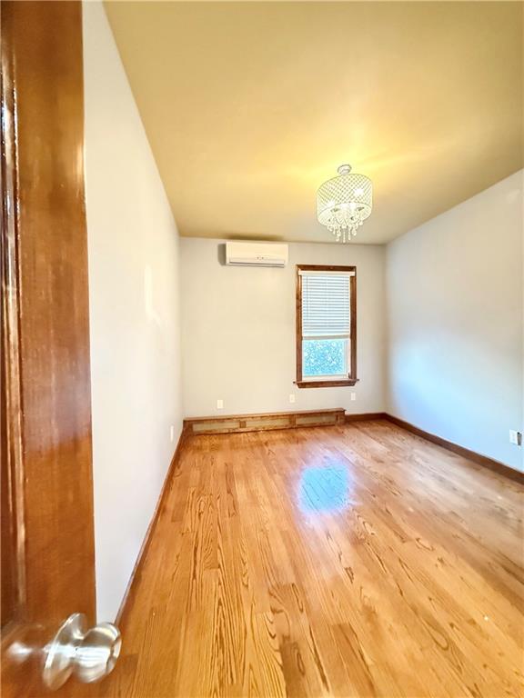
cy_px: 349
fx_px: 283
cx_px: 262
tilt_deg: -0.8
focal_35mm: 14
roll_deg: -0.6
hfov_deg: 85.7
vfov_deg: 102.1
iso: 2500
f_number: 2.2
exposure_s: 1/30
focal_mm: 2.22
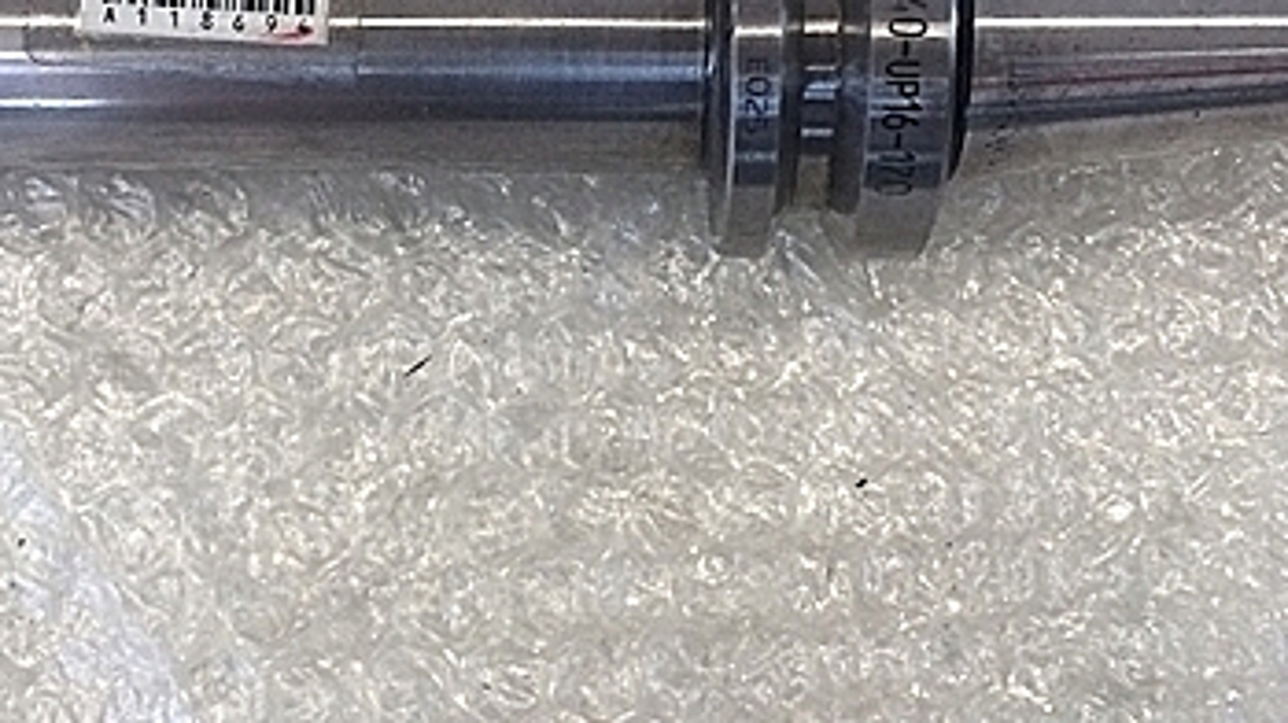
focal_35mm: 58
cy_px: 22
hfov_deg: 35.8
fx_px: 1980
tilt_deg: -81.4
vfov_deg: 20.1
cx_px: 461
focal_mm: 4.15
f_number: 2.2
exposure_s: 1/30
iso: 40
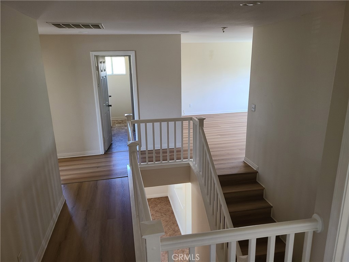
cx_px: 174
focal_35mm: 26
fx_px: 262
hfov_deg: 67.3
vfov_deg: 53.1
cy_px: 131
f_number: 1.8
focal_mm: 5.4
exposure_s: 1/60
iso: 125
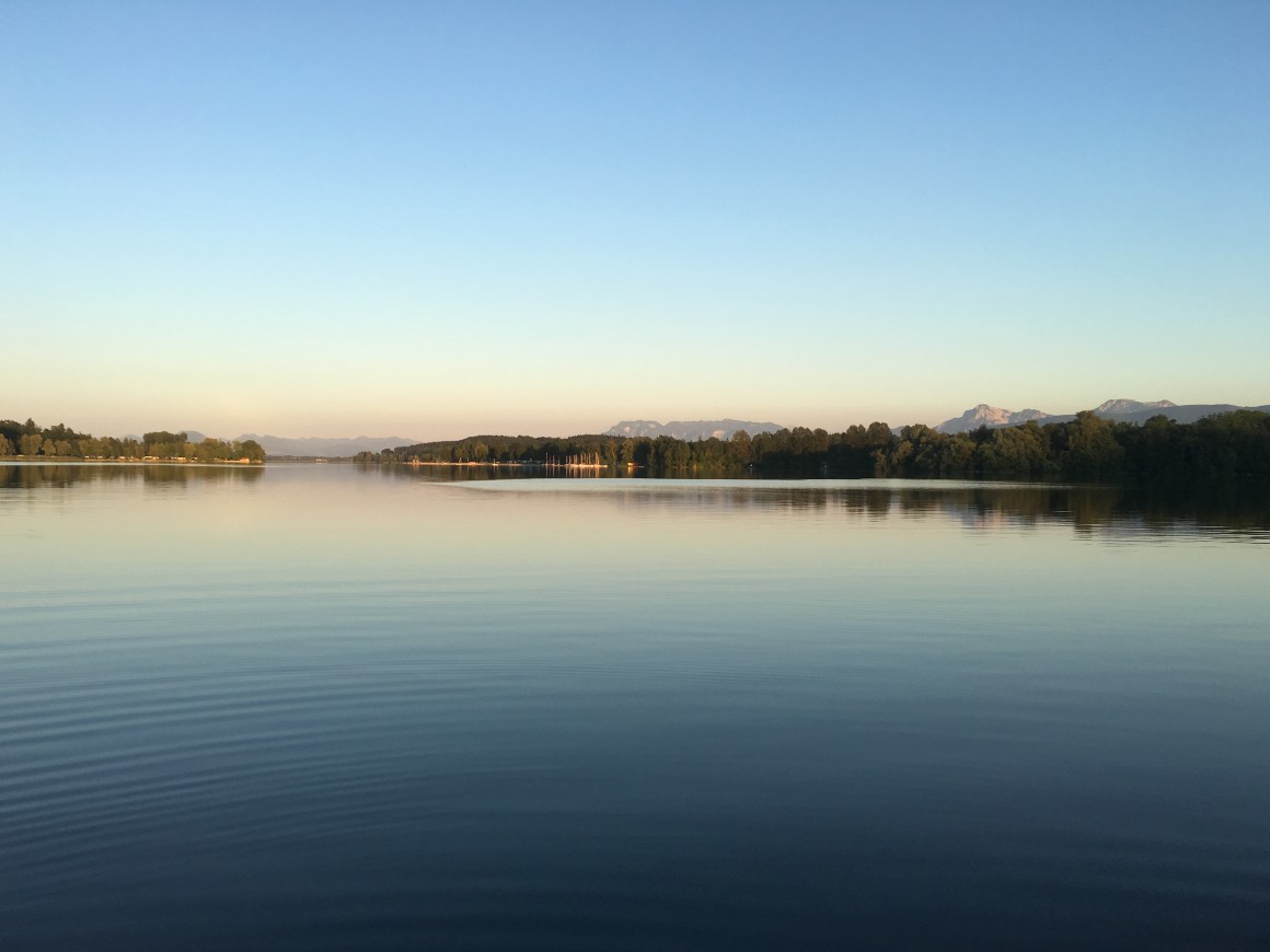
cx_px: 622
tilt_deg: +0.4
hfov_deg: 60.0
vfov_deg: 46.8
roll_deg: -0.4
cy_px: 489
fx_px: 1101
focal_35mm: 30
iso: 25
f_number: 2.2
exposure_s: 1/405
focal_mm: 4.15
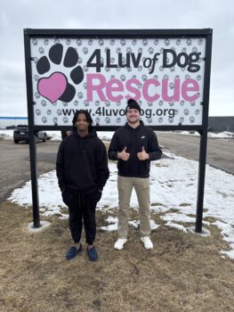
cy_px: 156
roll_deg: -0.8
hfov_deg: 53.1
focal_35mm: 26
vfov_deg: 67.3
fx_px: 234
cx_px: 117
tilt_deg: -6.4
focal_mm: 5.96
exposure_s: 1/2105
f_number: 1.6
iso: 50
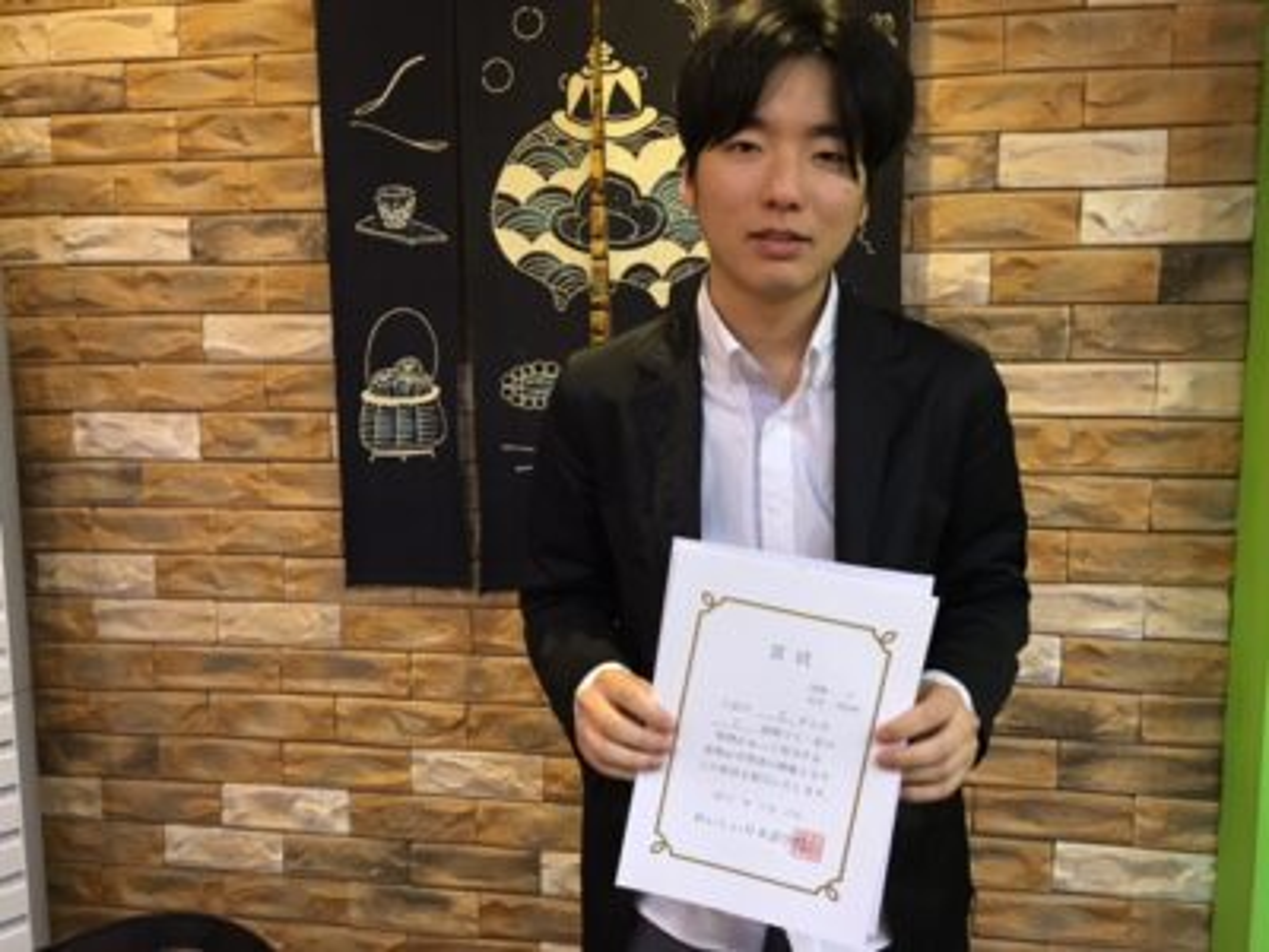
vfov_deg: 48.2
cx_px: 634
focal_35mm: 29
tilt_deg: -6.5
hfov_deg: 61.7
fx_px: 1063
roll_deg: +0.4
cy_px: 476
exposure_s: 1/30
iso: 125
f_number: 2.2
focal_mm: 4.15
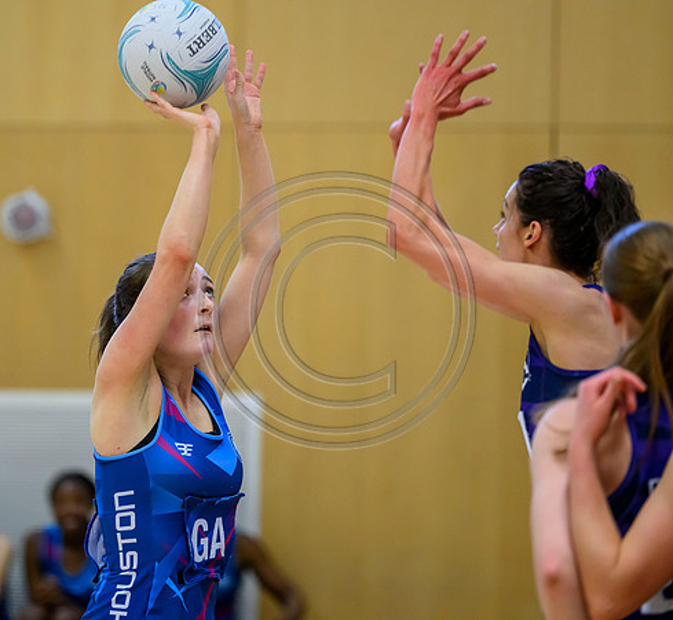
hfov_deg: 7.5
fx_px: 5164
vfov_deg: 6.9
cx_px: 208
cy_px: 310
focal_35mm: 244
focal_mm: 200
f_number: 3.2
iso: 4000
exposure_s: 1/1000
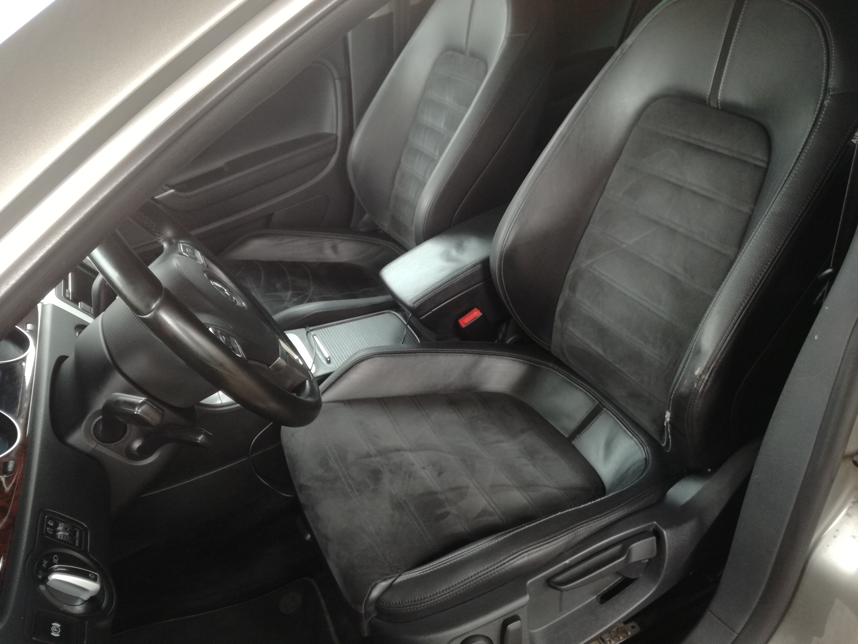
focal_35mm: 27
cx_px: 429
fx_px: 669
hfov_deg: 65.3
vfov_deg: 51.4
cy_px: 322
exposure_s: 1/30
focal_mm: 3.79
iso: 80
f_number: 2
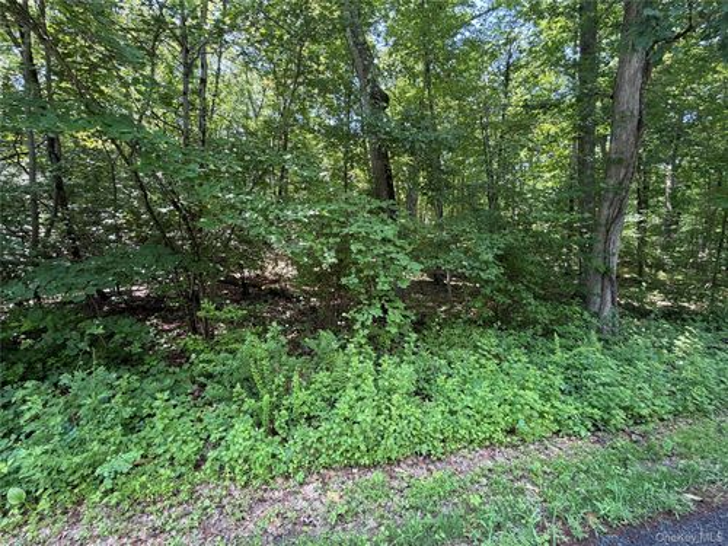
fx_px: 294
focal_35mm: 14
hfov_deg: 102.1
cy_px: 273
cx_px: 364
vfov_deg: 85.7
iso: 125
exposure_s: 1/121
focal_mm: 2.22
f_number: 2.2
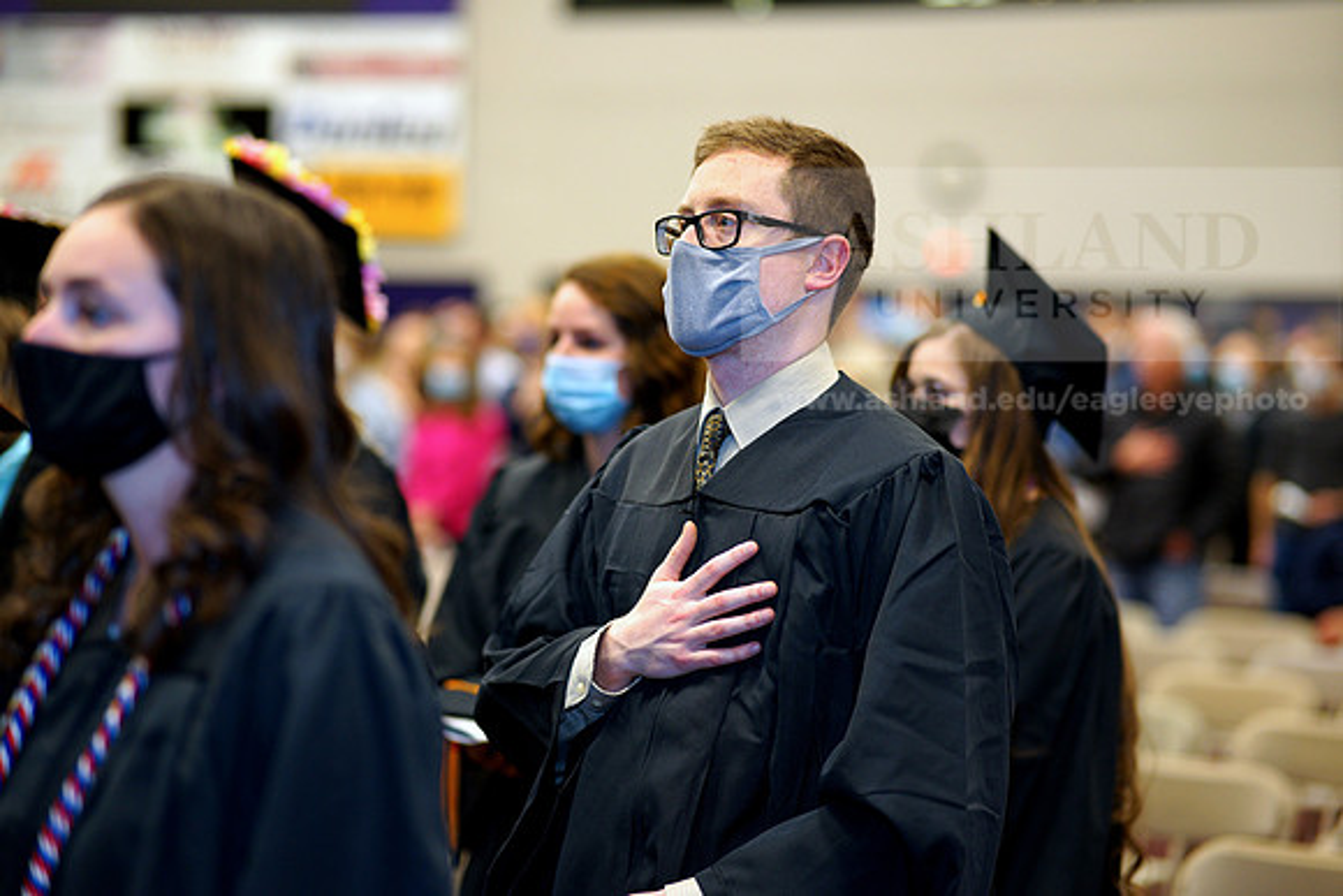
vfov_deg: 16.1
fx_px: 3172
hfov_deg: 23.9
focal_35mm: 85
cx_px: 672
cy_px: 448
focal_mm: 85
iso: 640
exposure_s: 1/200
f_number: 1.8
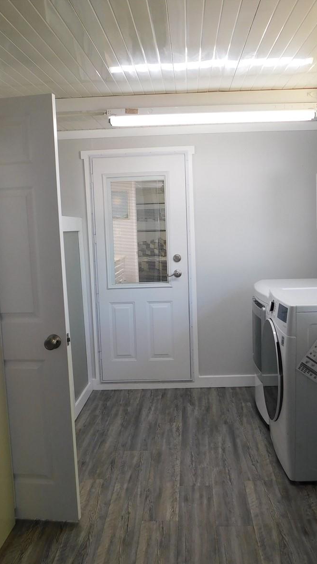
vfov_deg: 58.0
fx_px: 508
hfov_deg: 34.6
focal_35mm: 34
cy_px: 286
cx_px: 166
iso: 125
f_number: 3
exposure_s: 1/30
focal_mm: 4
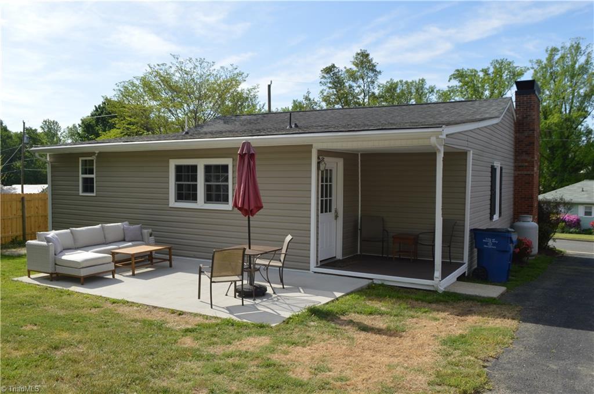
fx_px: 494
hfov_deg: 62.0
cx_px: 297
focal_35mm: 30
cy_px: 197
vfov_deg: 43.5
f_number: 8
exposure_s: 1/200
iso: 100
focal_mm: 20
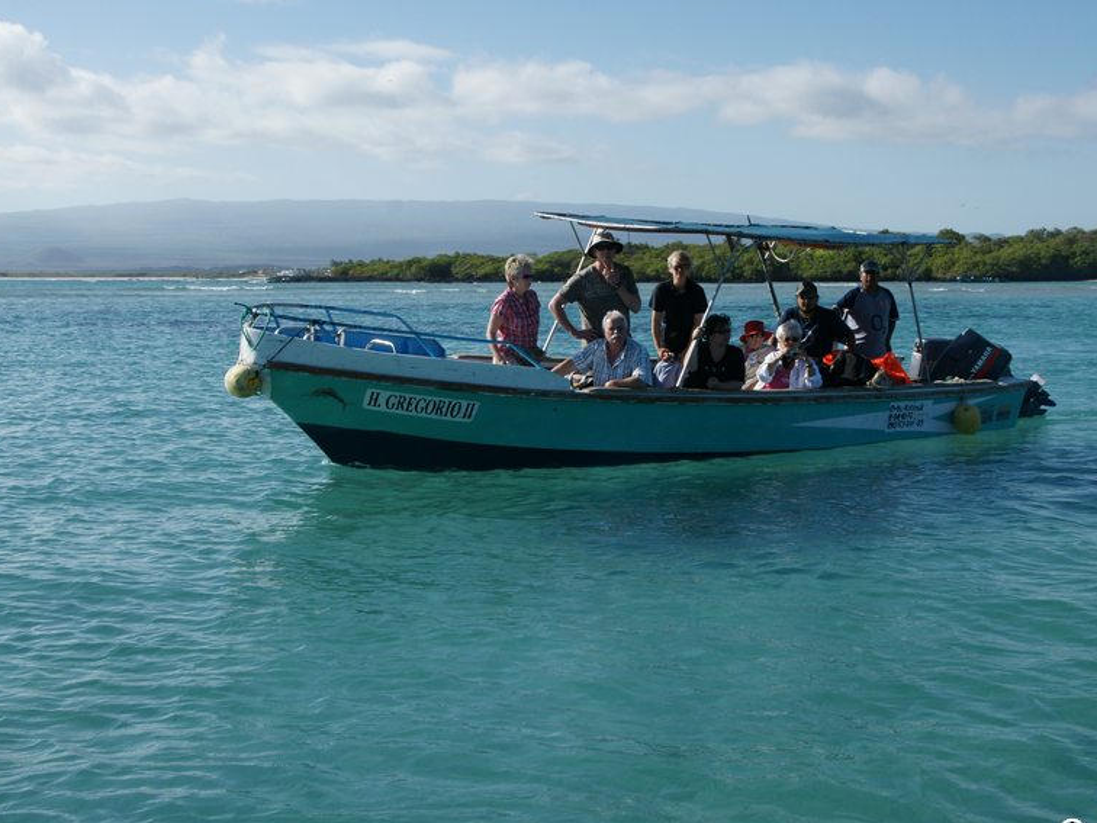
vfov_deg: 30.3
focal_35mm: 48
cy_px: 422
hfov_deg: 39.6
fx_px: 1521
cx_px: 591
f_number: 11
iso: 200
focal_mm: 28
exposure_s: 1/250
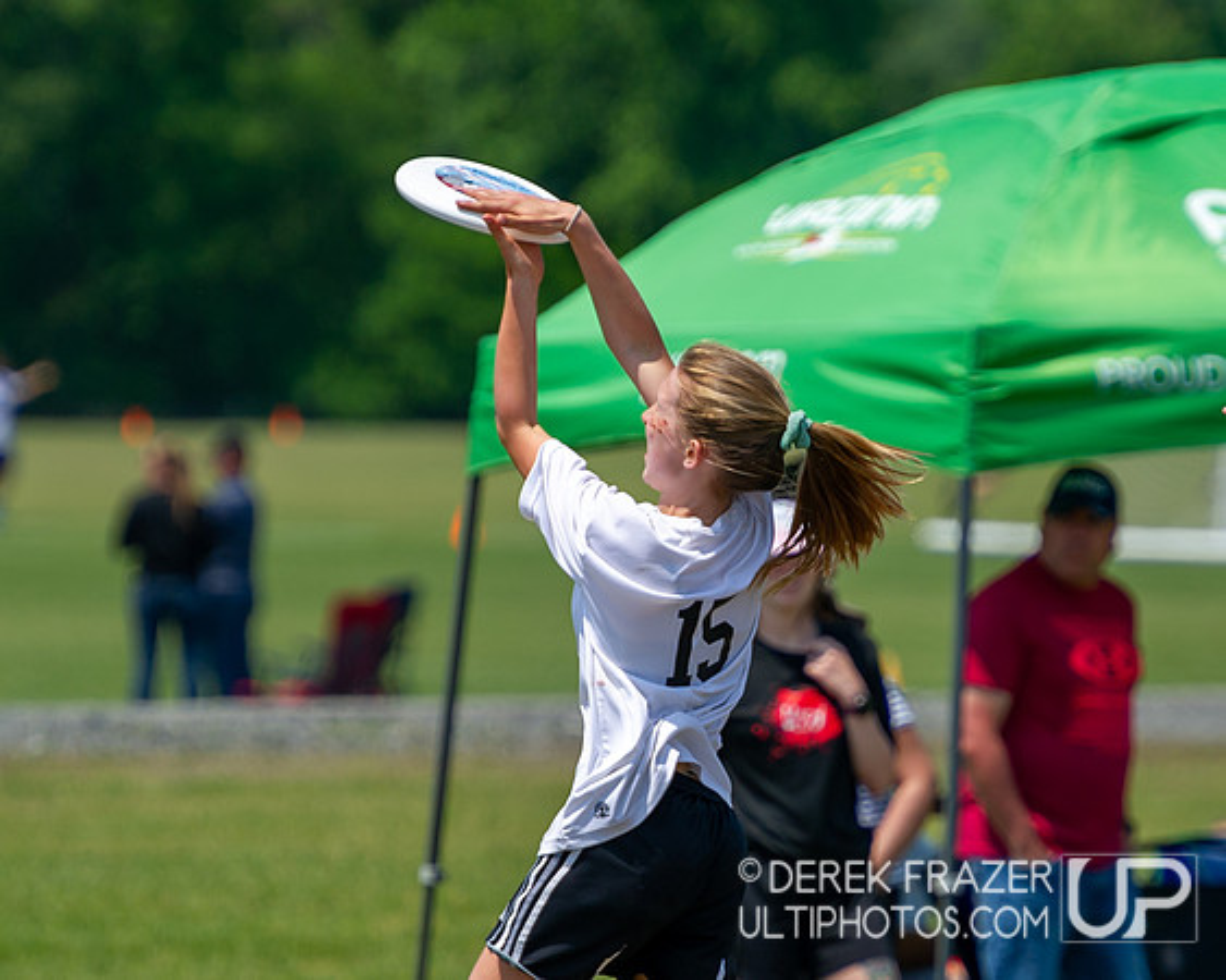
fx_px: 20373
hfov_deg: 3.4
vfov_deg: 2.8
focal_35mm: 562
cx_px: 658
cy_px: 759
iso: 200
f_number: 4
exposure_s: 1/2000
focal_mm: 260
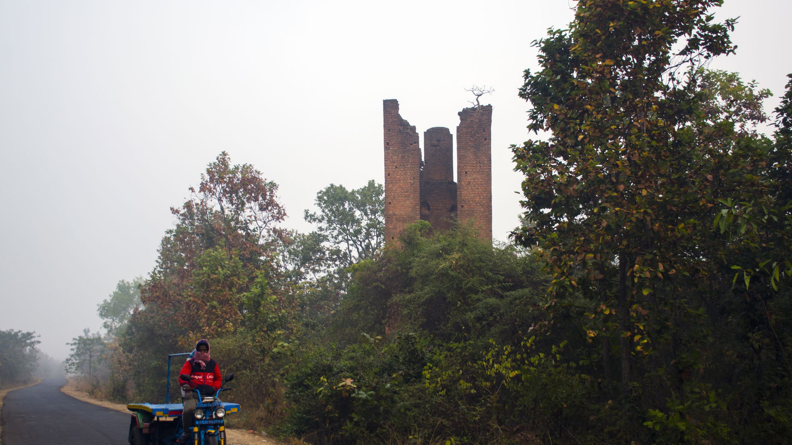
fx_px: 767
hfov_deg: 54.6
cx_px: 401
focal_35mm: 37
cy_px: 247
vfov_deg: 32.3
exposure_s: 1/100
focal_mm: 23
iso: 200
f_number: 3.8
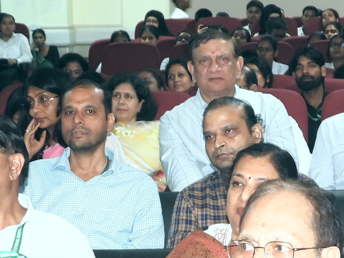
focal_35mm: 147
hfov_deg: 13.4
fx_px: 1461
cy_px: 281
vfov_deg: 10.0
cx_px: 212
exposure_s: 1/30
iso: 200
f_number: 3.2
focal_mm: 7.4
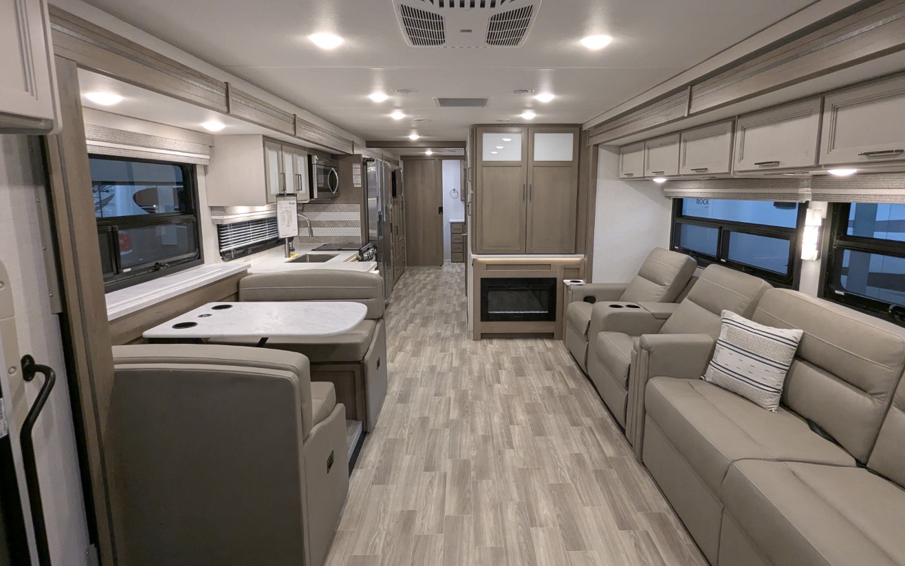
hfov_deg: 91.0
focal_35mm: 18
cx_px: 472
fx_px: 444
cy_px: 259
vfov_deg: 64.9
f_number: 2.2
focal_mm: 2.35
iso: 185
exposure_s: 1/72.1
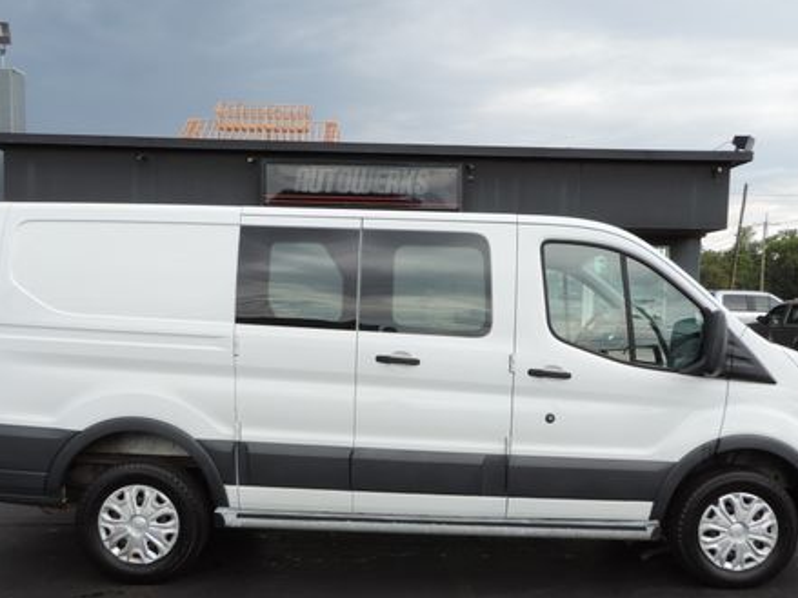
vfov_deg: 40.2
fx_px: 807
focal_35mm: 35
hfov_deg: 52.6
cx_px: 420
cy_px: 396
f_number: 3
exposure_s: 1/400
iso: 80
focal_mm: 4.3
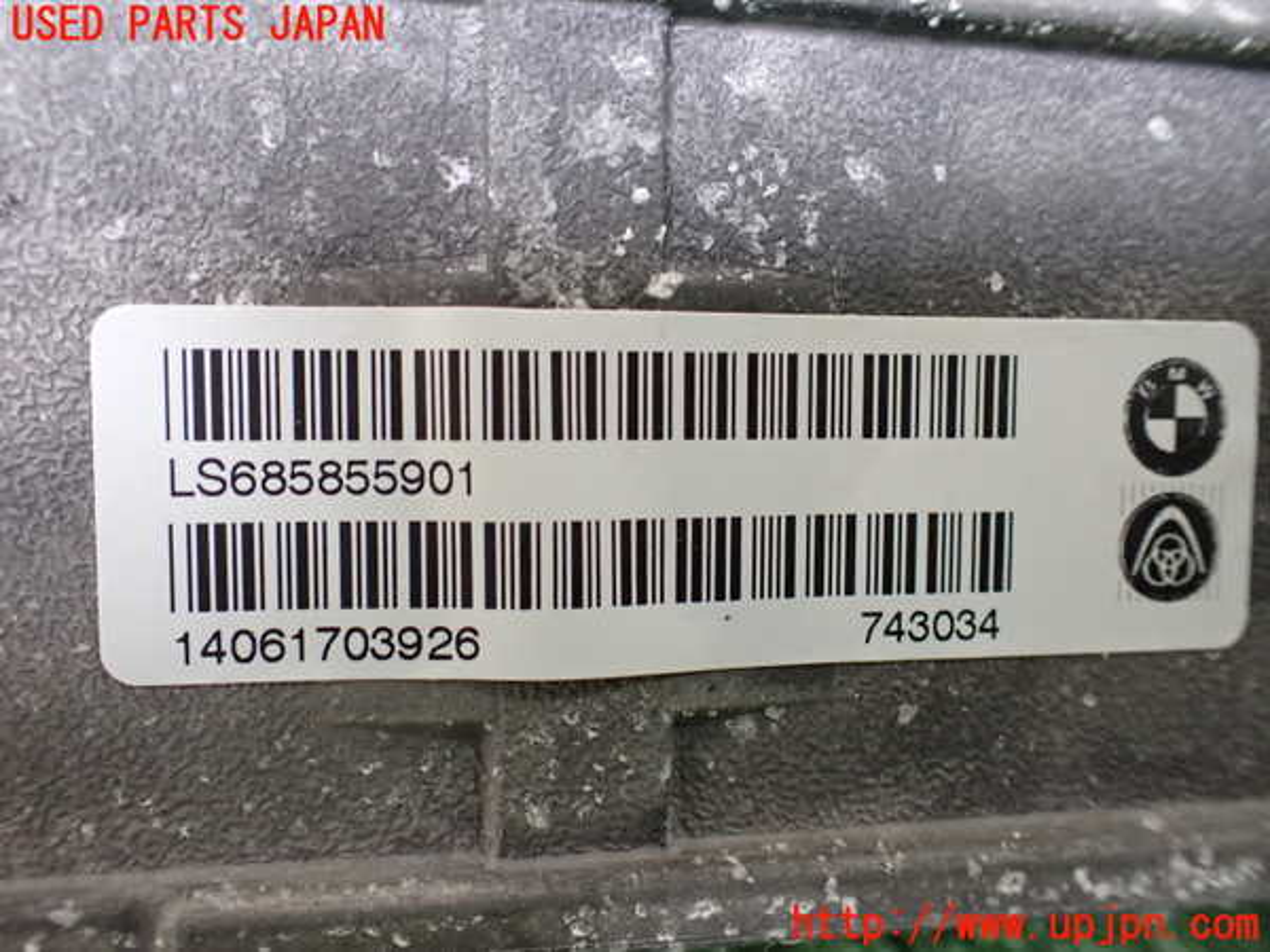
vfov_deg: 46.8
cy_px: 476
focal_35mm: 30
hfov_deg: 60.0
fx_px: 1101
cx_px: 635
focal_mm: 5.4
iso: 800
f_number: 2.3
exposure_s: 1/60
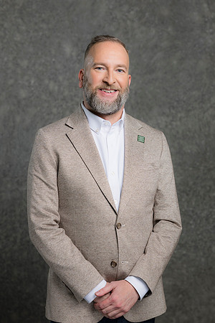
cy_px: 162
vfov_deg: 23.9
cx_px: 108
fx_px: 761
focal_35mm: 85
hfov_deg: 16.1
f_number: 5
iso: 125
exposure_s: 1/200
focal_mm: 85
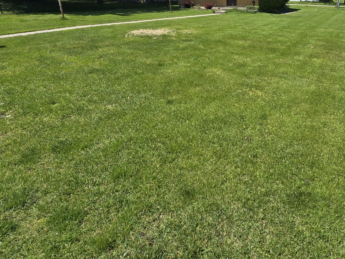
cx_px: 236
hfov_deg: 75.9
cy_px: 75
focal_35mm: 21
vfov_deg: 61.1
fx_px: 209
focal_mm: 2.2
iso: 50
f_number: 2.2
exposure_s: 1/2210
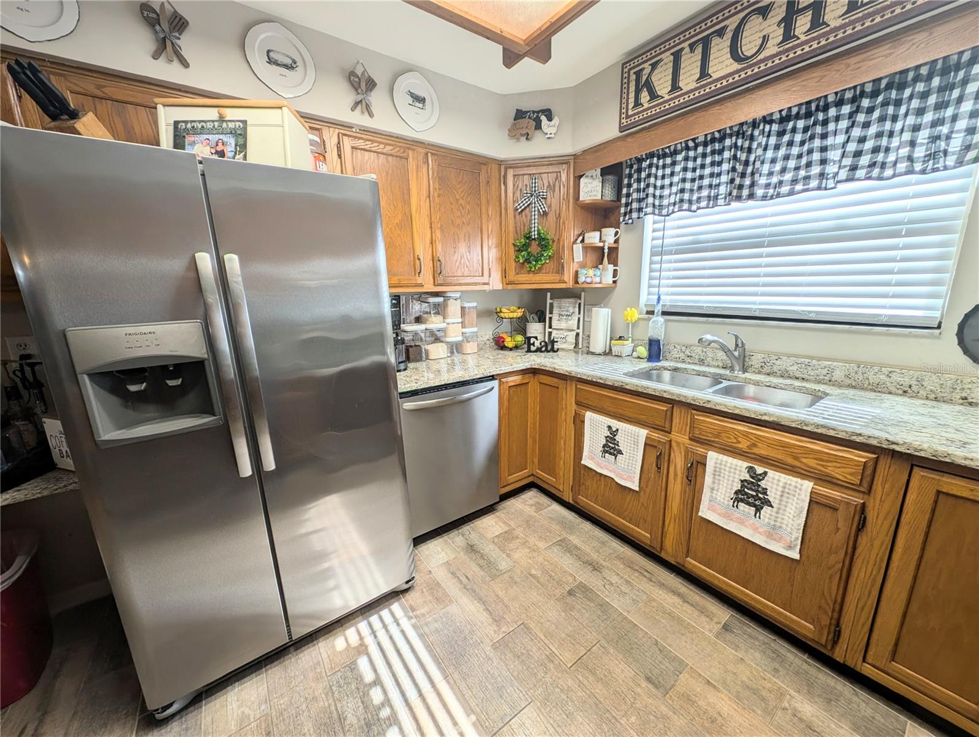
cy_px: 368
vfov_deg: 94.6
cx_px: 490
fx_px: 340
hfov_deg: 110.5
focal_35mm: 12
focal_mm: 2.23
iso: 36
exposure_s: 1/147
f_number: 1.95
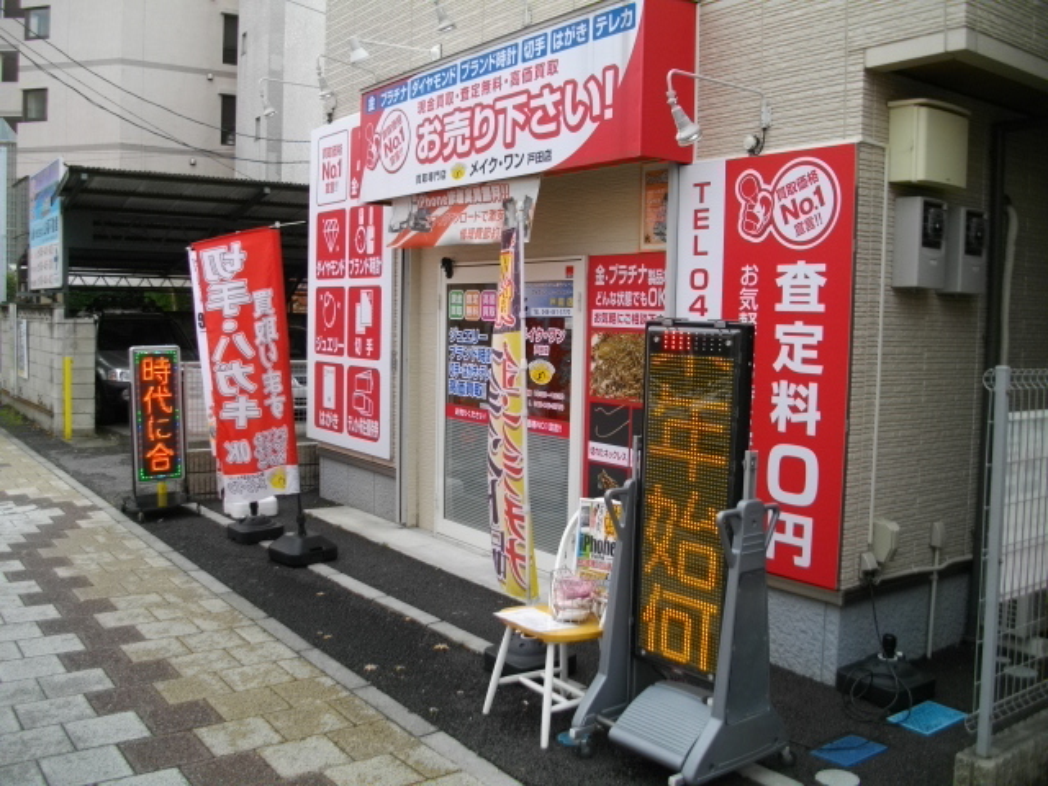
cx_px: 524
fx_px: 969
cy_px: 393
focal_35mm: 32
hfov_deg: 56.8
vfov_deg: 44.2
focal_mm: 5.7
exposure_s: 1/200
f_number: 2.9
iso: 100
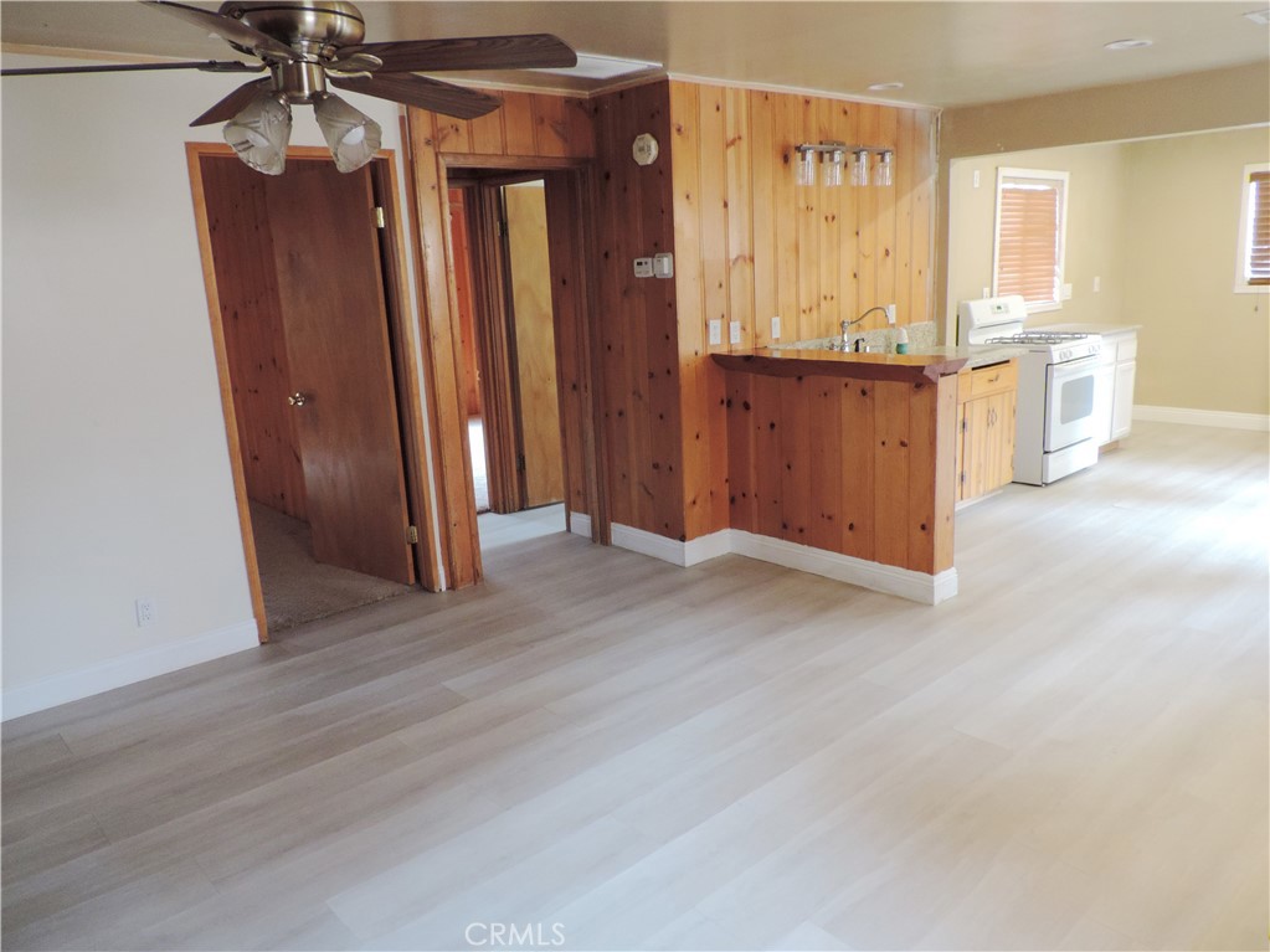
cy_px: 476
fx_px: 880
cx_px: 635
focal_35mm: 24
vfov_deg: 56.8
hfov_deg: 71.6
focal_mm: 4.3
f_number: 3
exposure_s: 1/13
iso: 400
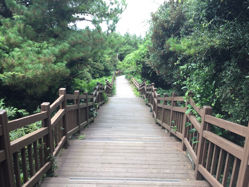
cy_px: 94
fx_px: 223
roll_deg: -2.3
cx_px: 124
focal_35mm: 31
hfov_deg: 58.4
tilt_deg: -19.0
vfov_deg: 45.4
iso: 25
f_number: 2.4
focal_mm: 3.3
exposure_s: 1/120
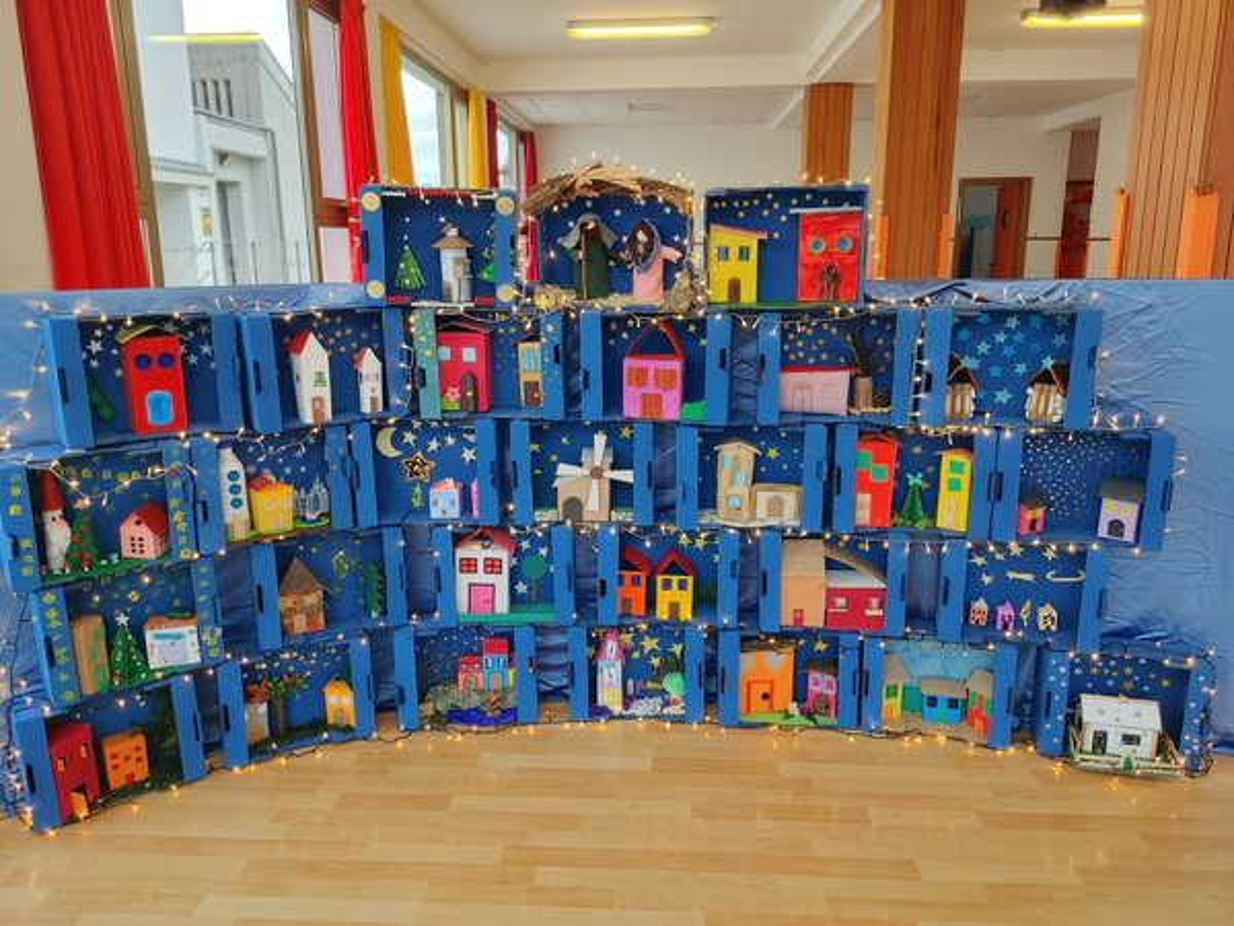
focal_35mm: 26
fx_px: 927
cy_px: 463
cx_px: 617
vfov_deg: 53.1
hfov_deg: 67.3
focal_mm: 4.81
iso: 150
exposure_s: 1/100
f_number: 1.8
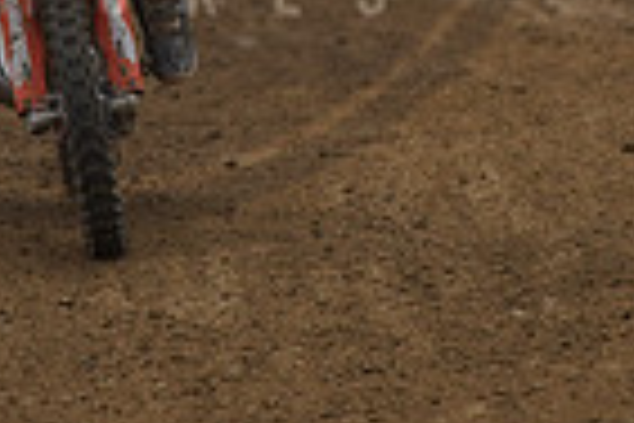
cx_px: 81
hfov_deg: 2.5
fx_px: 14475
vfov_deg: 1.7
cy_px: -295
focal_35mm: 822
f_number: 4
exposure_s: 1/1000
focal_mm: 200
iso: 320
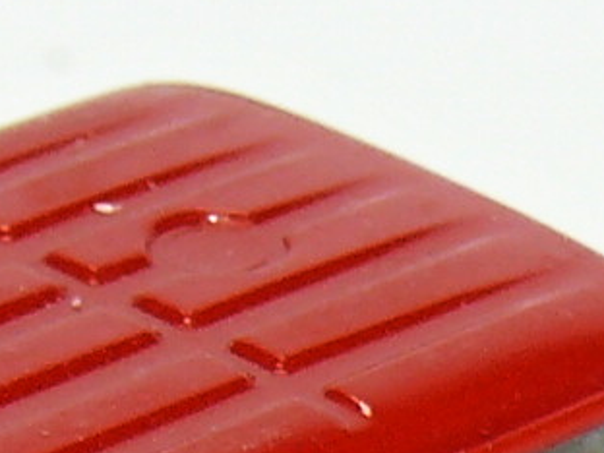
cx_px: -172
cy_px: 889
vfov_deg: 2.3
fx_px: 11289
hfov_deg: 3.1
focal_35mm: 647
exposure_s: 1/30
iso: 100
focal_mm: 15
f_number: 4
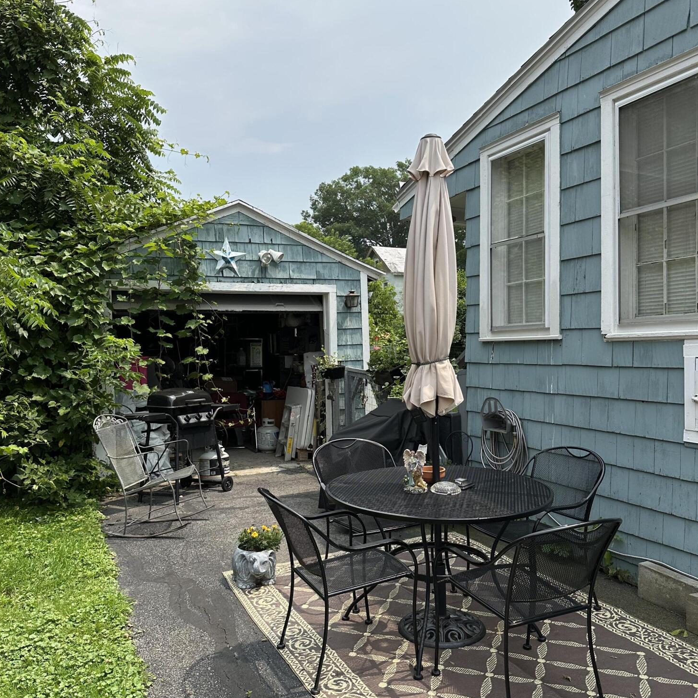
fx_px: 662
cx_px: 352
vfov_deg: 55.6
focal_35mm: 29
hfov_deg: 55.6
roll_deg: +0.6
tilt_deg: -2.5
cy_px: 361
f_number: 1.78
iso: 80
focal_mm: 6.86
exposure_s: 1/3861
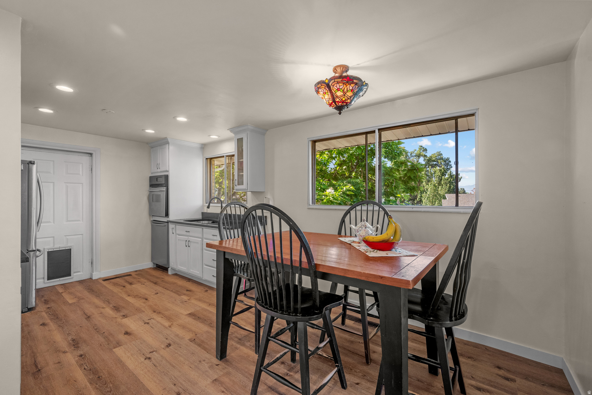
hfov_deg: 98.5
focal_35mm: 16
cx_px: 296
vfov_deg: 75.5
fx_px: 255
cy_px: 198
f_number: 8
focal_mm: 15.5
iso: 500
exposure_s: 1/3
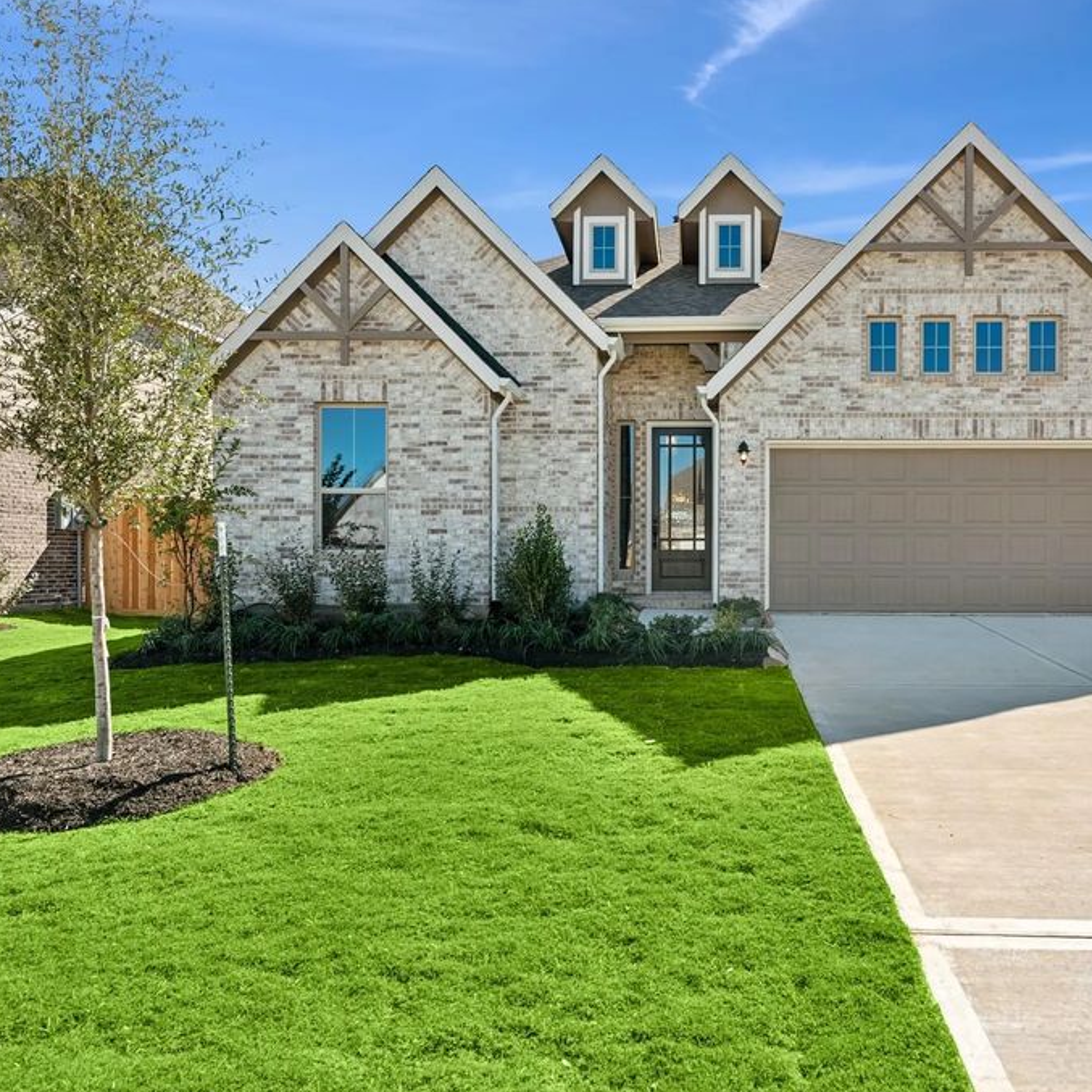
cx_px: 679
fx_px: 964
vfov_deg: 59.1
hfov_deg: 58.4
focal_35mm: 27
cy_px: 545
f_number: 9
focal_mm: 21
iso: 100
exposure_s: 1/100
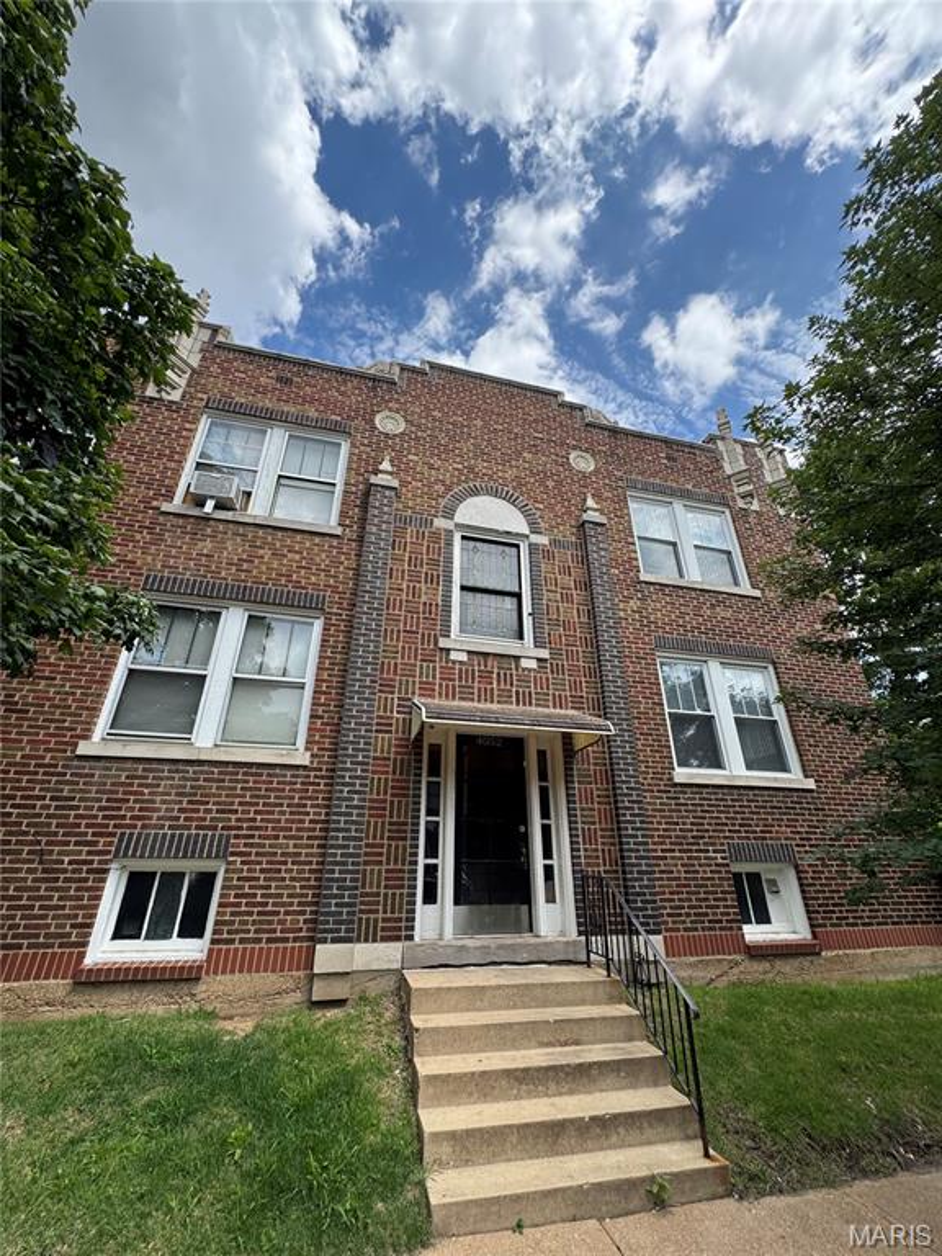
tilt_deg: +26.8
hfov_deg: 85.7
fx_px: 508
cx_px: 471
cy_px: 628
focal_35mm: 14
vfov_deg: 102.1
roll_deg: -0.2
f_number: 2.2
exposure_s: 1/657
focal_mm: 2.22
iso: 40
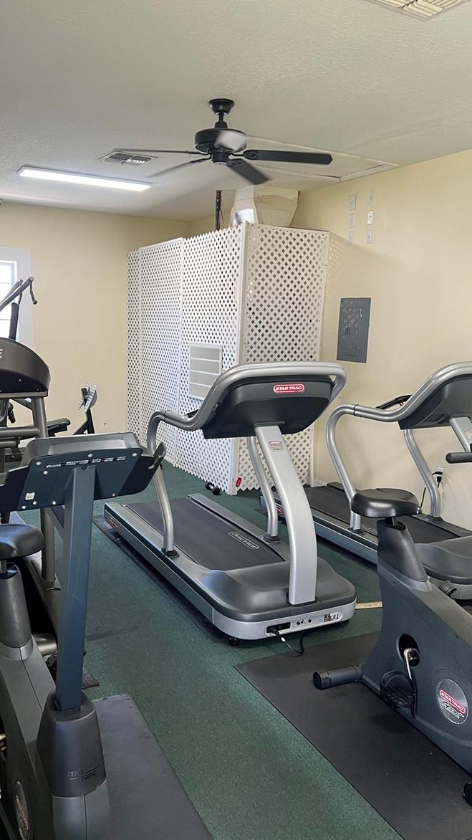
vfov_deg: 66.1
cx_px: 198
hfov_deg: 40.1
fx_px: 645
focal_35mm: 29
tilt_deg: -7.1
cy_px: 426
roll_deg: -2.7
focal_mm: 5.7
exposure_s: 1/60
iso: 80
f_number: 1.5
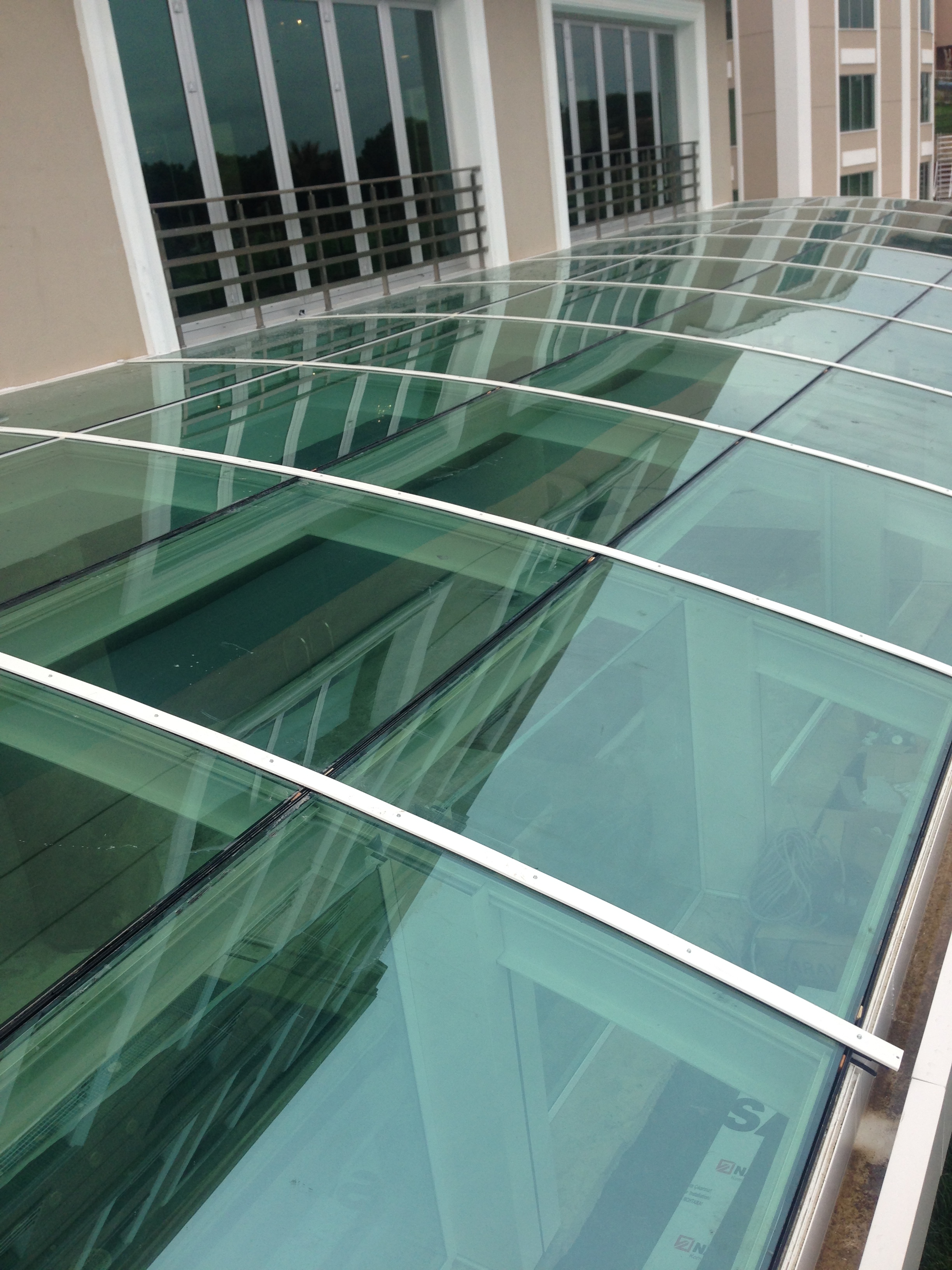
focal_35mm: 33
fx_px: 1210
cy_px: 635
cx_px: 476
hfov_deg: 42.9
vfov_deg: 55.4
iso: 50
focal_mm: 4.12
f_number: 2.4
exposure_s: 1/951
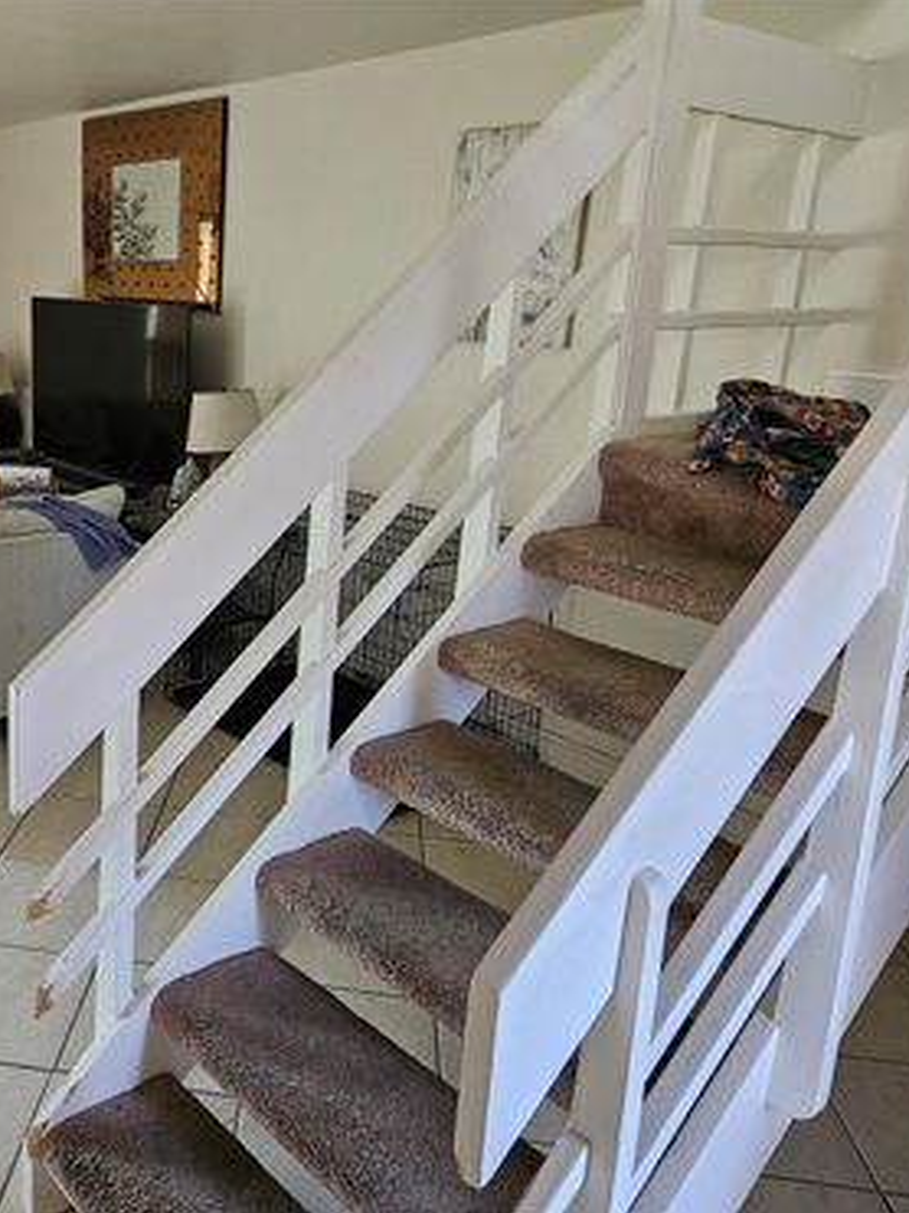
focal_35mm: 31
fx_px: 1086
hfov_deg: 43.6
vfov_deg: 58.4
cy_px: 603
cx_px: 203
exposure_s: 1/120
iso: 1000
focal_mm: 5.4
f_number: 1.8
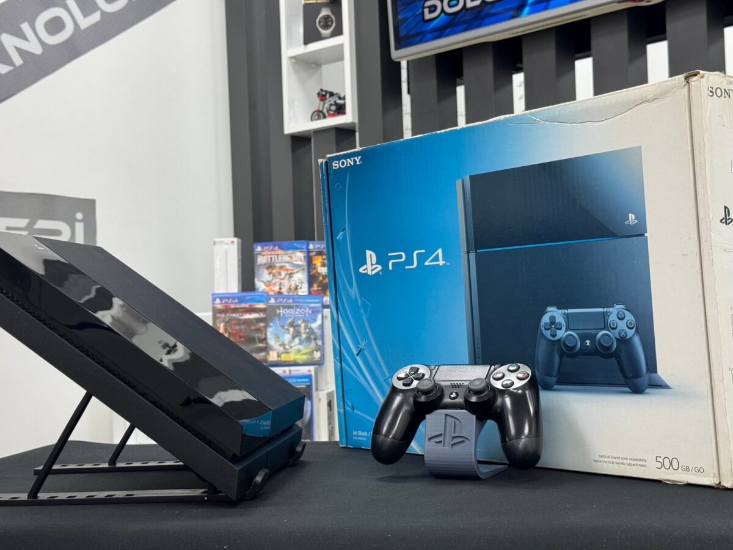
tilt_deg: +2.3
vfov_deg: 30.3
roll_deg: +1.3
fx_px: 1016
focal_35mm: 48
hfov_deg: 39.7
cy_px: 275
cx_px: 366
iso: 64
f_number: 1.78
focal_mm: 6.76
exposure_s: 1/50
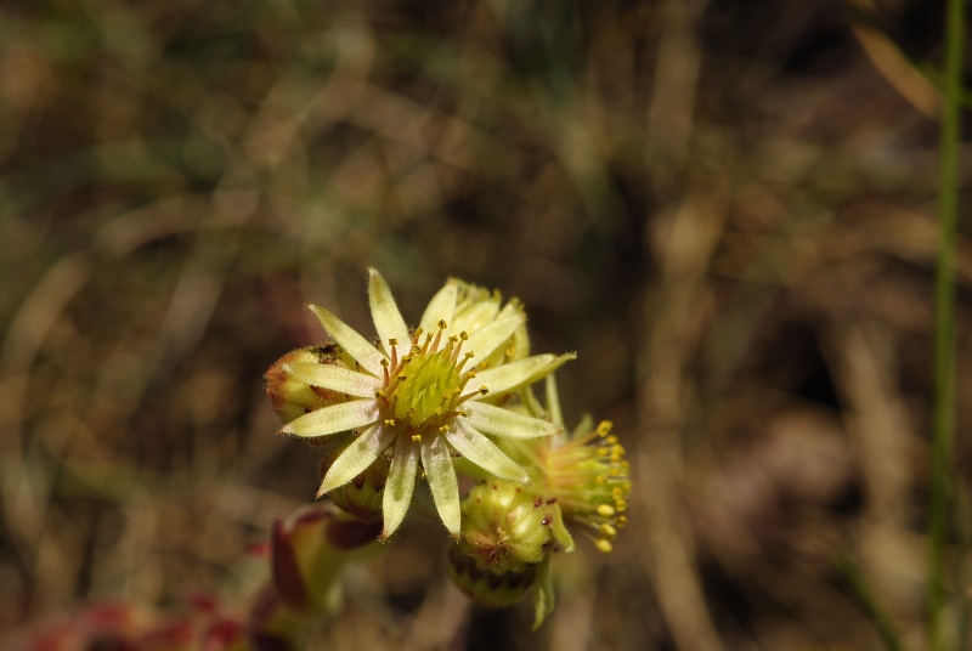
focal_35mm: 128
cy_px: 326
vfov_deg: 10.8
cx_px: 486
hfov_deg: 16.0
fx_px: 3448
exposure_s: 1/250
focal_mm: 85
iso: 100
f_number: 10
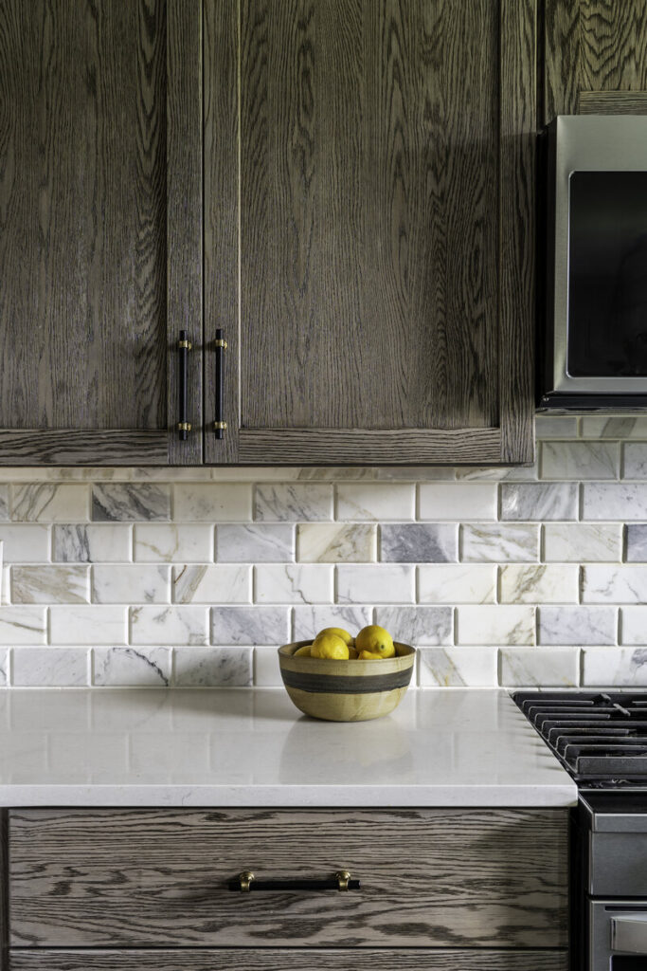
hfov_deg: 33.4
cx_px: 324
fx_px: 1078
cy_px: 486
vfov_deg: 48.5
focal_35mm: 40
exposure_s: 1/5
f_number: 8
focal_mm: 40
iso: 100
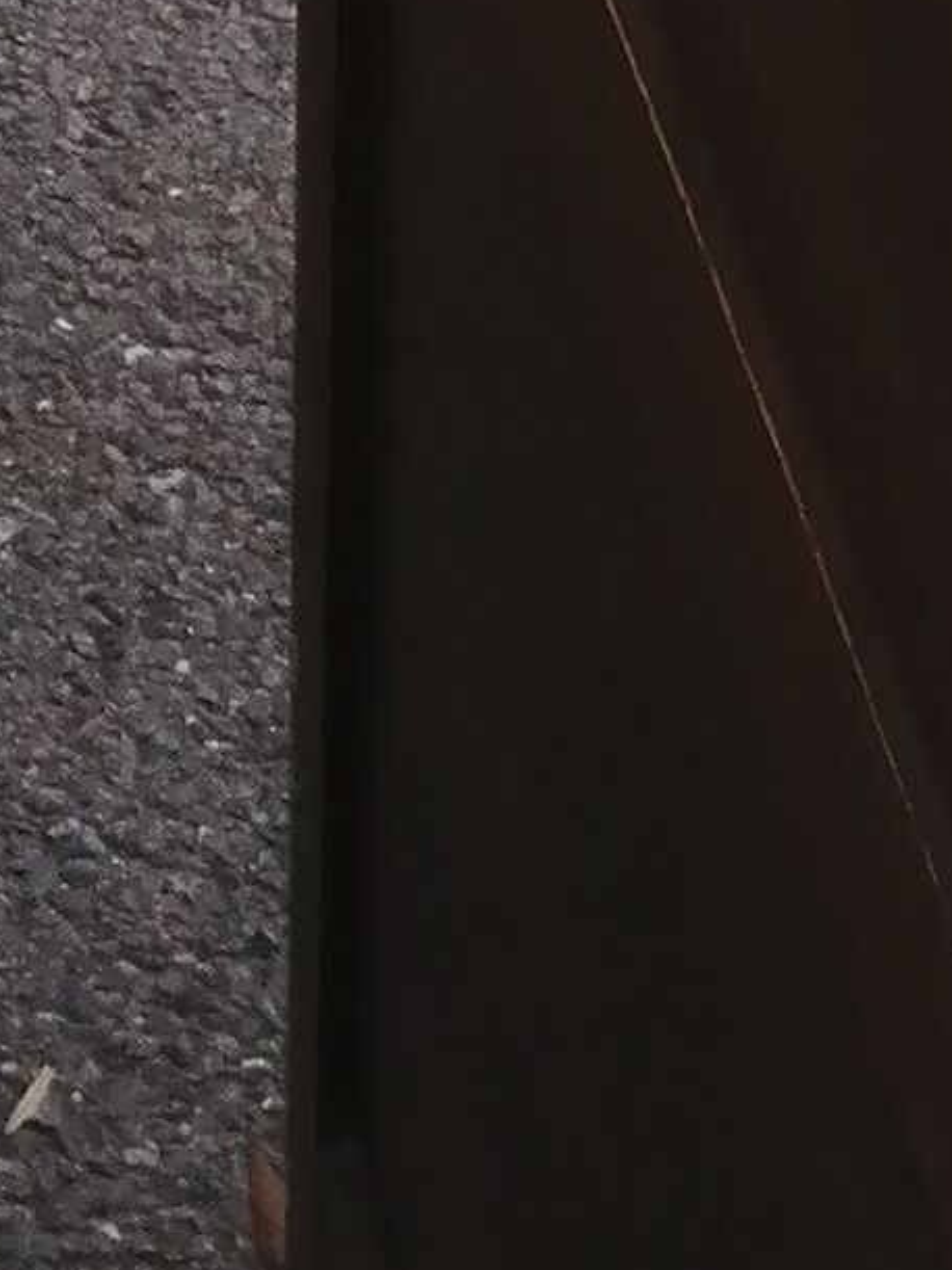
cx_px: 933
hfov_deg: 8.3
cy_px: -1127
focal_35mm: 177
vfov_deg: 10.4
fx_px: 6493
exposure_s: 1/101
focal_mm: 3.6
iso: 50
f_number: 1.8
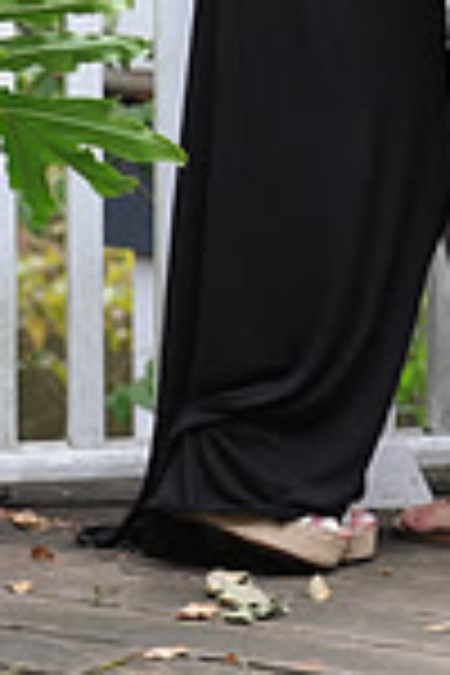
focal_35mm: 317
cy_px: -351
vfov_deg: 6.4
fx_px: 5943
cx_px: 392
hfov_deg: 4.3
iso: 500
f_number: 5
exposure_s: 1/100
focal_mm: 82
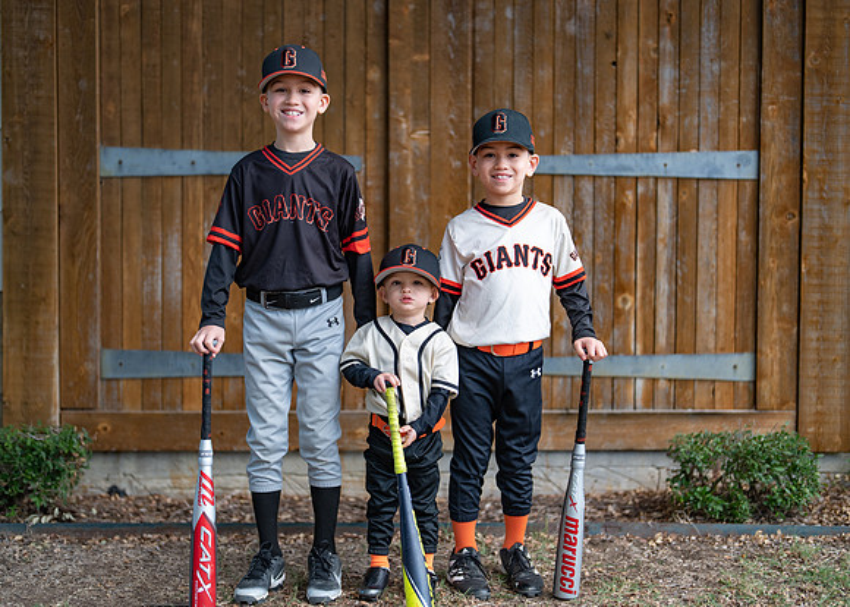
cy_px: 300
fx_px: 1283
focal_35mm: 53
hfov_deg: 36.6
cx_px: 402
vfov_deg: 26.6
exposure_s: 1/320
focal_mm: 50
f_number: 1.2
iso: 100
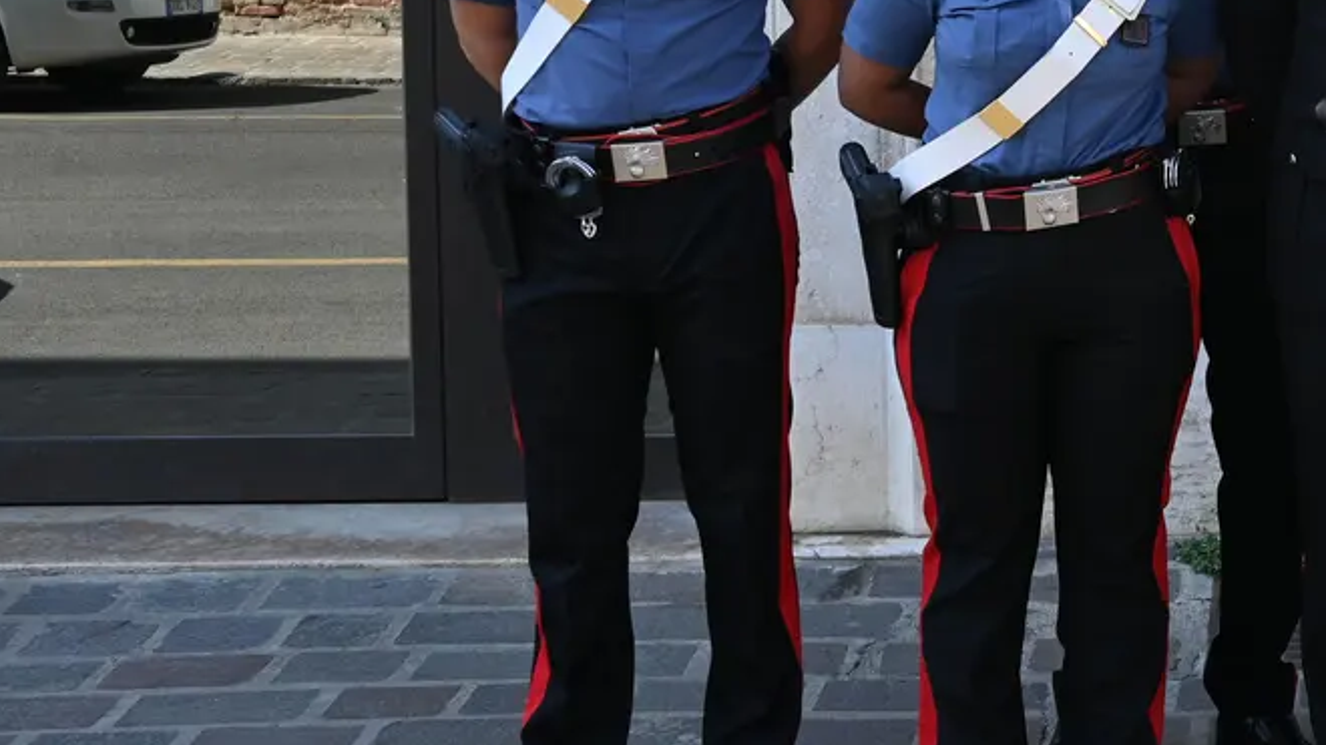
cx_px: 1379
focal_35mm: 84
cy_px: 2
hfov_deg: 24.0
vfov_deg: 14.2
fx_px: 2953
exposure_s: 1/250
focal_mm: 24
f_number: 5.6
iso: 180
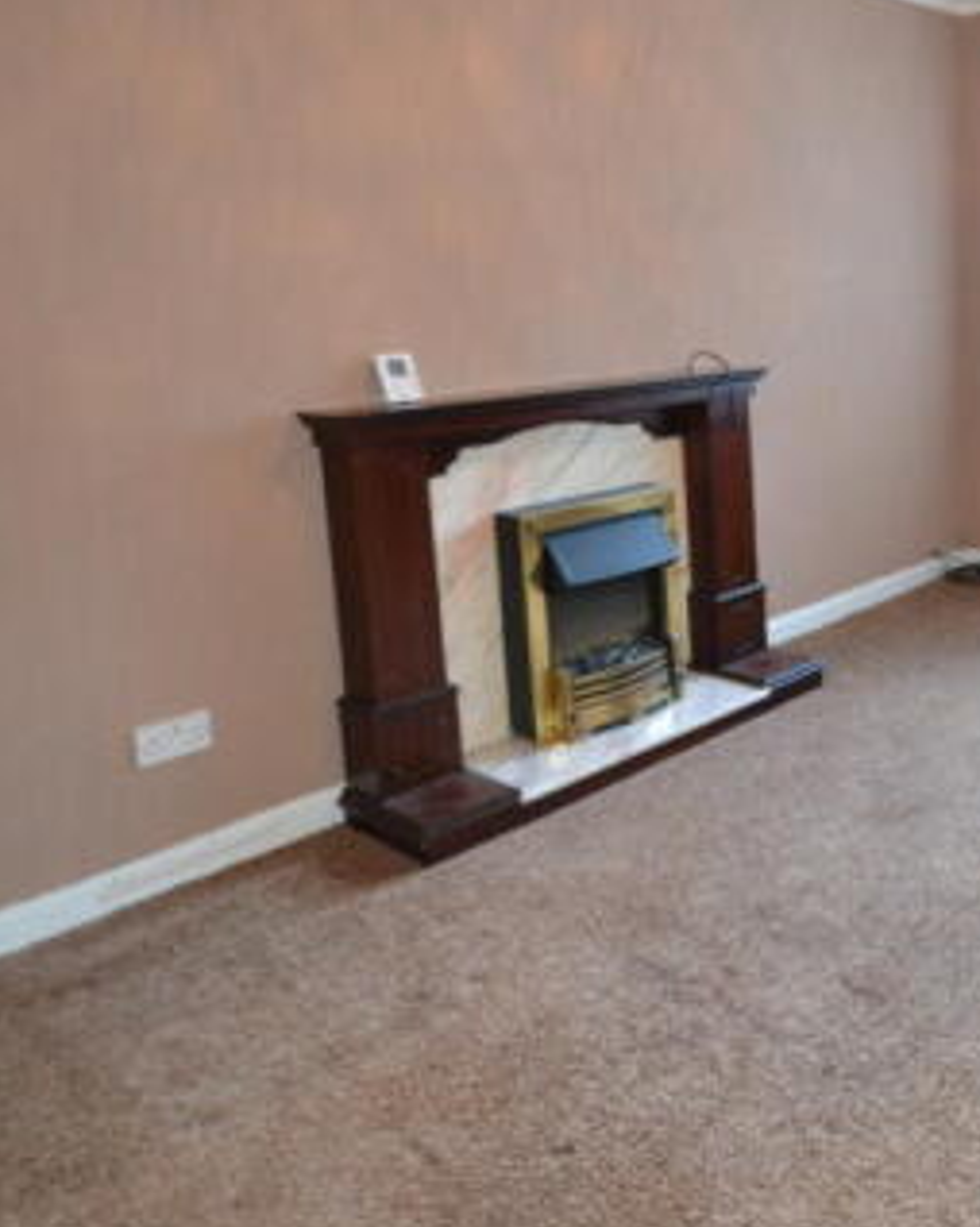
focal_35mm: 29
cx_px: 882
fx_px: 1052
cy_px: 457
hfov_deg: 45.3
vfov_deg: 59.7
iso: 1100
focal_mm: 10
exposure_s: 1/60
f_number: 3.5
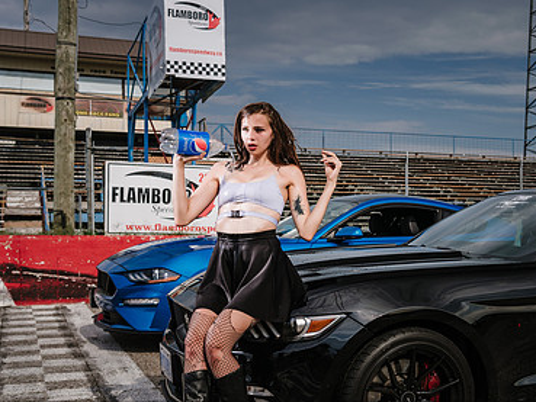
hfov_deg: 35.4
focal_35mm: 53
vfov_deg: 27.4
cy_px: 251
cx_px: 398
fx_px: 821
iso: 50
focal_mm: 35
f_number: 5
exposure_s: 1/250
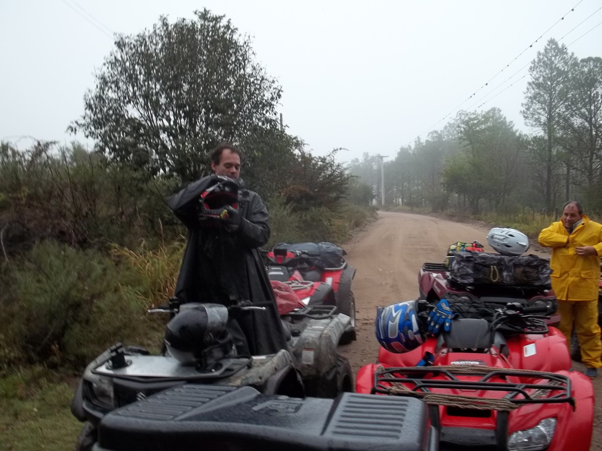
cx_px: 301
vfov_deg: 42.9
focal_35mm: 33
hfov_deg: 55.4
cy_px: 226
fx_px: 574
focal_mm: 5.9
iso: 78
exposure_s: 1/30
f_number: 3.3
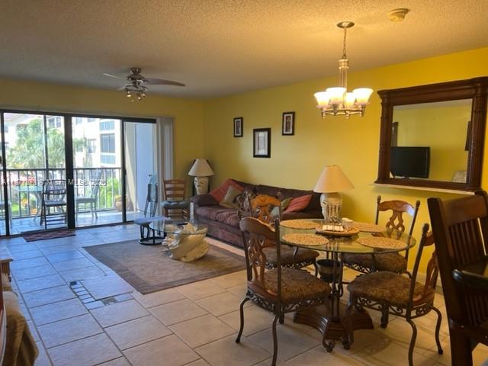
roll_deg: -0.2
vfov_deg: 53.1
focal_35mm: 26
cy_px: 183
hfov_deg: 67.3
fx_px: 367
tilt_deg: -5.5
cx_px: 244
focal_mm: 5.7
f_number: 1.5
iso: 100
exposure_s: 1/120
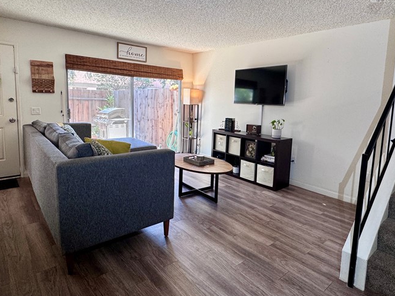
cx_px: 216
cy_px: 130
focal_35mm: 22
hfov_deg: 76.2
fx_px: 251
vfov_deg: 60.9
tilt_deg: -7.8
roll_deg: -2.2
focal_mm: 2.22
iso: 125
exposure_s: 1/99
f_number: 2.2
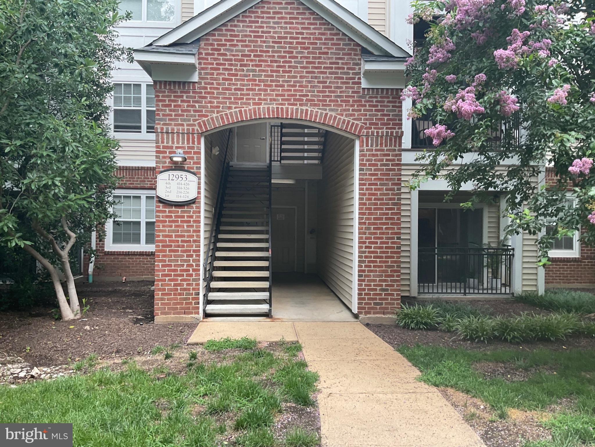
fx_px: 498
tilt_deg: -2.8
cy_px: 224
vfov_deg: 48.2
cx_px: 298
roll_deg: +0.4
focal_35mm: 29
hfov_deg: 61.7
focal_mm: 3
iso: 16
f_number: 1.8
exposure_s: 1/130
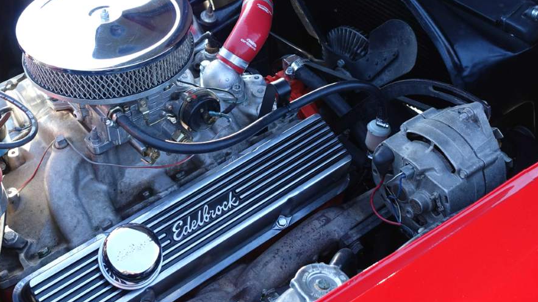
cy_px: 122
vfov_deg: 23.0
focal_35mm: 52
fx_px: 742
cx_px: 219
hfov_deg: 39.7
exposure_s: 1/80
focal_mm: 14.1
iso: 125
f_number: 3.5
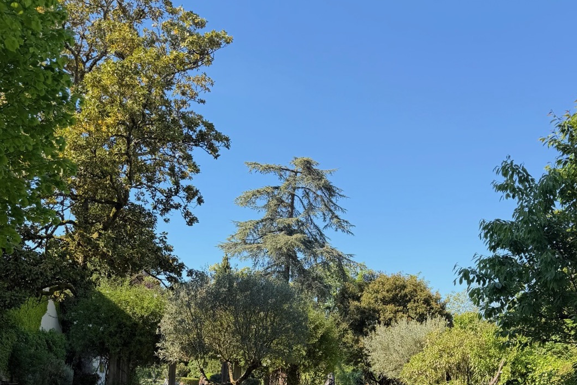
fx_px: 609
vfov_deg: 31.3
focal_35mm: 38
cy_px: 419
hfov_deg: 50.7
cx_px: 275
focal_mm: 6.76
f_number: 1.78
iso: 80
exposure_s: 1/1156
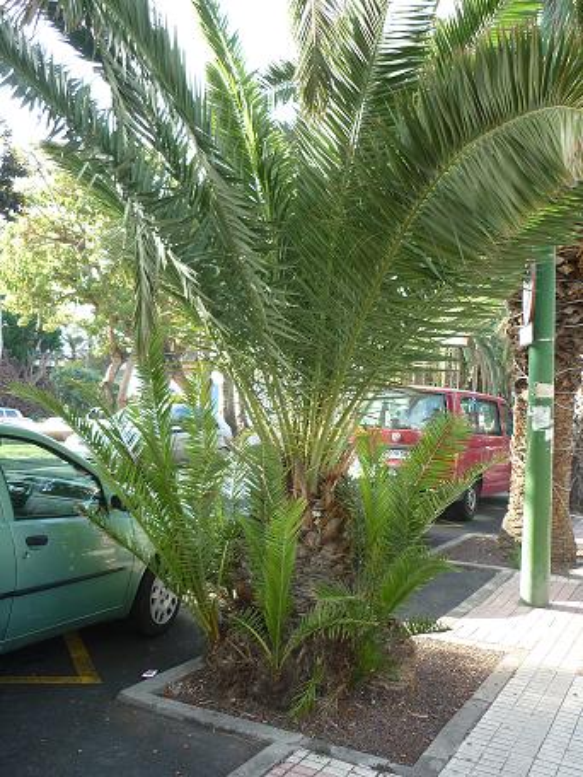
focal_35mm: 33
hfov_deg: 42.9
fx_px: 741
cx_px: 292
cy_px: 388
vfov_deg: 55.4
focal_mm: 5.5
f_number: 2.8
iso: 80
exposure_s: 1/100
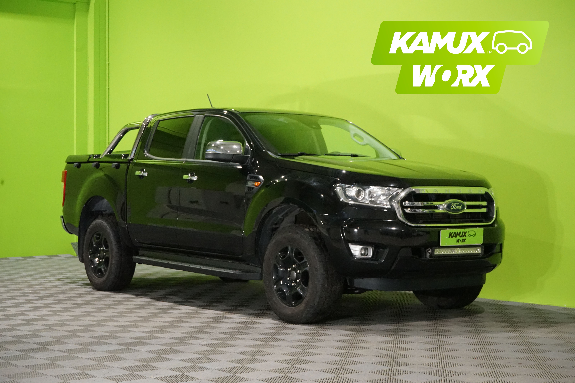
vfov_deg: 23.0
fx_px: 942
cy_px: 192
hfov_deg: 33.9
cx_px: 288
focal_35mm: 59
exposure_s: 1/80
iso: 6400
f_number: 10
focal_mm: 59
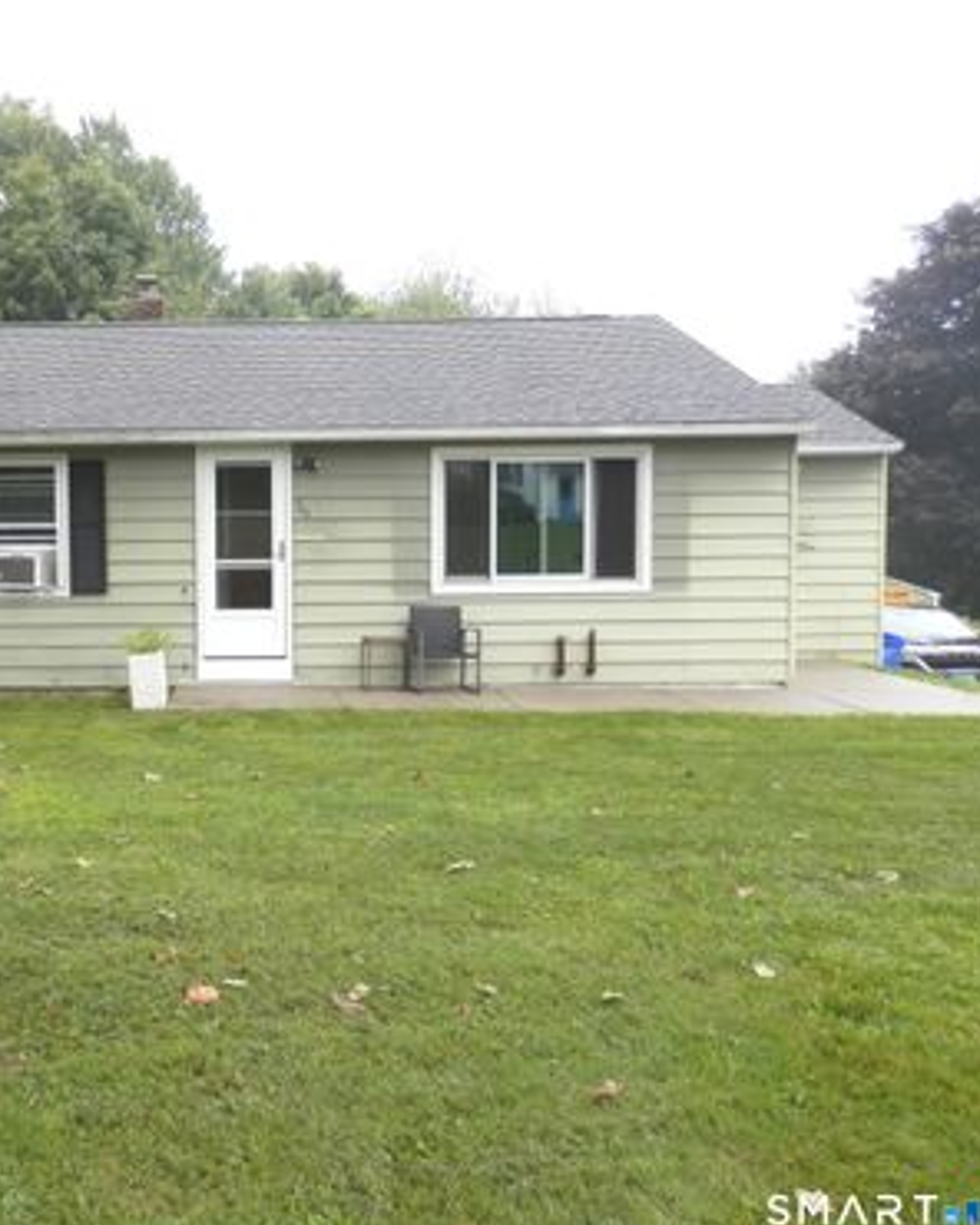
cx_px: 185
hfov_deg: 42.4
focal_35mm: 33
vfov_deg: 54.2
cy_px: 617
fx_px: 1196
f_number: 3
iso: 80
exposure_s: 1/125
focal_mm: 4.5
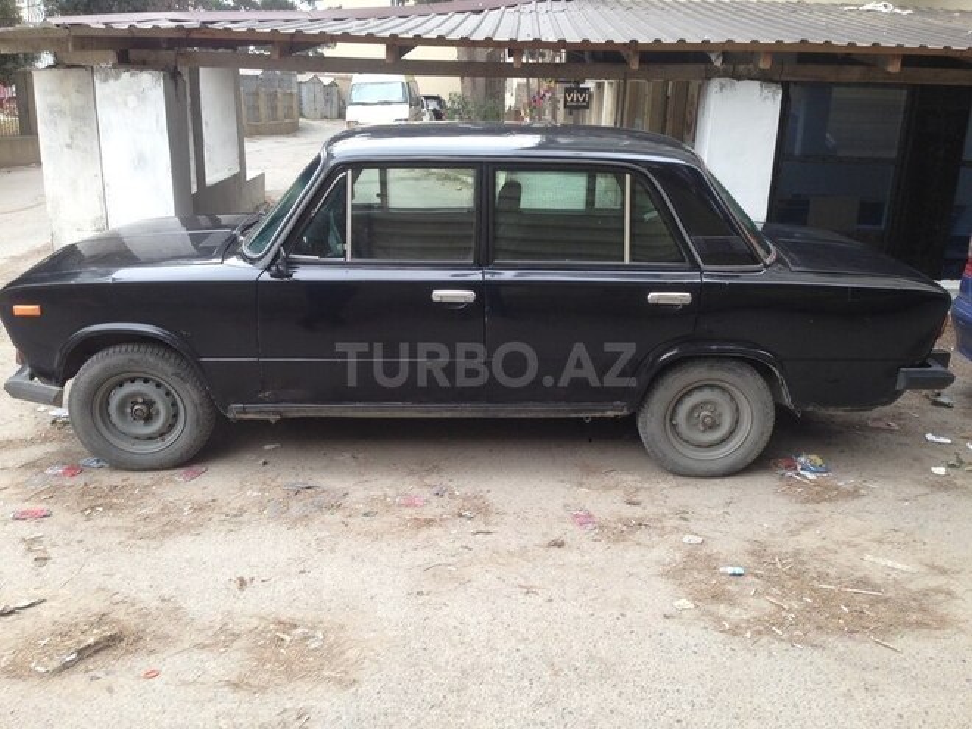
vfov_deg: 42.9
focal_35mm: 33
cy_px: 364
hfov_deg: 55.4
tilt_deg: -18.9
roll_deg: -1.4
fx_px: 927
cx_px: 486
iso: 50
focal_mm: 4.12
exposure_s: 1/60
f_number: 2.4
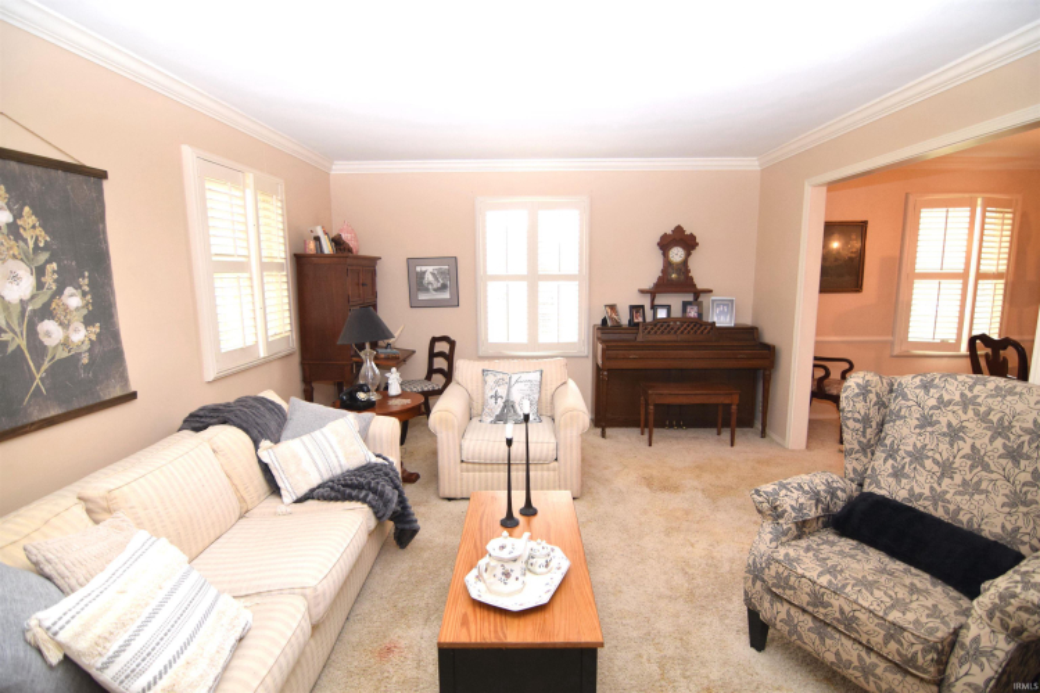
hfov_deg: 95.0
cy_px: 346
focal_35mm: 16
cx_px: 520
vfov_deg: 72.1
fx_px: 477
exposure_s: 1/60
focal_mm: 11
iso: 800
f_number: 3.2
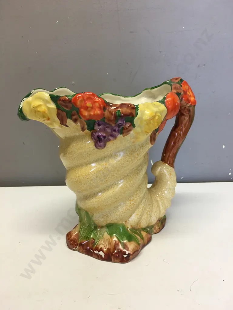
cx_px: 116
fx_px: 260
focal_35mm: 29
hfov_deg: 48.2
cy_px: 155
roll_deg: +1.0
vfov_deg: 61.7
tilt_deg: -14.9
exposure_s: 1/33
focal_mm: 4.15
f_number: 2.2
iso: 32
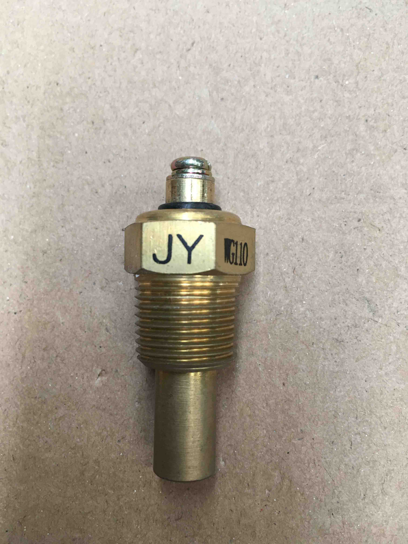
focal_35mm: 29
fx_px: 456
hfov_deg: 48.2
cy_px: 272
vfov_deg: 61.7
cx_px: 204
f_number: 2.2
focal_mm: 4.15
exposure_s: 1/33
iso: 125
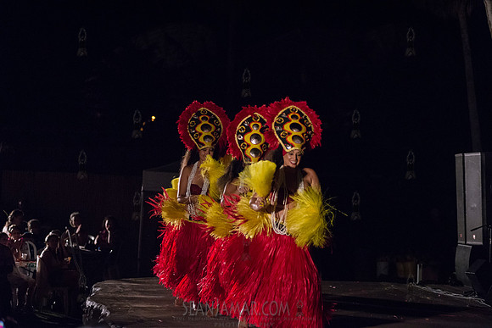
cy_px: 164
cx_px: 246
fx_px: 1531
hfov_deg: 18.3
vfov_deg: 12.2
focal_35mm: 112
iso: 4000
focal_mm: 112
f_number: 2.8
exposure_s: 1/320
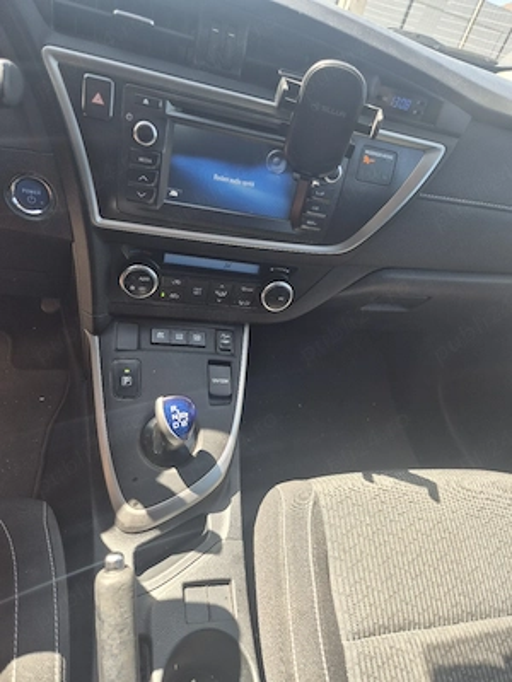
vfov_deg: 73.9
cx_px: 256
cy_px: 341
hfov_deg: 58.9
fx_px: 454
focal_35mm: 23
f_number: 1.8
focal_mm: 5.4
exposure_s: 1/106
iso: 25
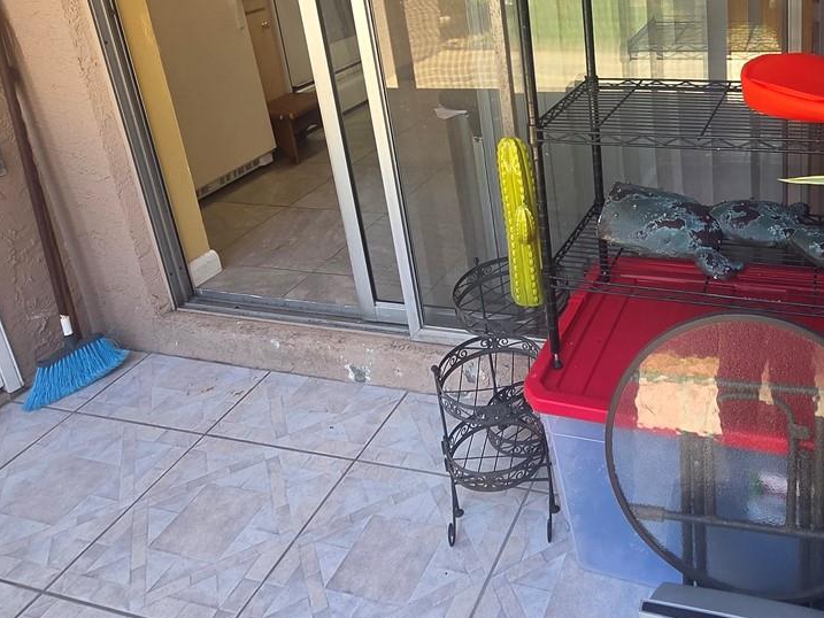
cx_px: 584
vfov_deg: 45.7
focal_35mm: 29
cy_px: 119
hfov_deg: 59.4
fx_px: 690
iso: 125
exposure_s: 1/120
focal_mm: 2.2
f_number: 2.2
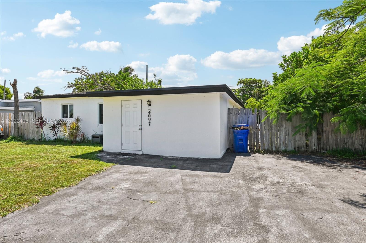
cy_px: 122
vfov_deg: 57.1
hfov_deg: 78.6
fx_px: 223
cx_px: 183
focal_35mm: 22
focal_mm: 22
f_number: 8
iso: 100
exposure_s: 1/250
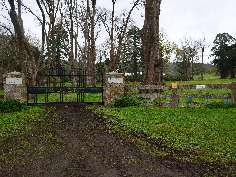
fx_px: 286
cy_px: 88
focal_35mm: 42
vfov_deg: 34.3
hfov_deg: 44.8
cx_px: 118
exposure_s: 1/400
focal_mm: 21
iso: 320
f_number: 3.5
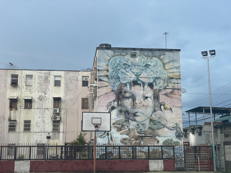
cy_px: 86
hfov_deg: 36.8
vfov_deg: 28.0
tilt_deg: +10.3
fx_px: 347
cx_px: 116
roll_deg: +0.2
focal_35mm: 52
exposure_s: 1/120
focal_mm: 6
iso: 200
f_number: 2
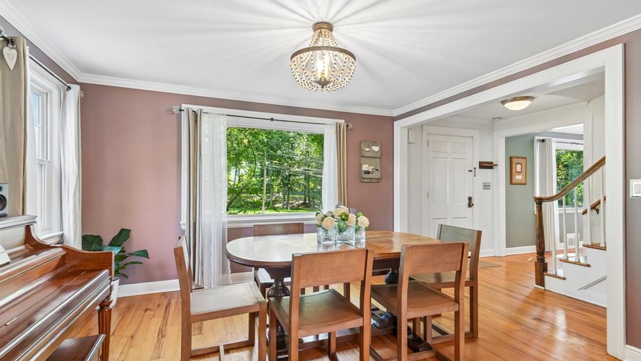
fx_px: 289
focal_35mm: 17
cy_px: 186
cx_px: 325
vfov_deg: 63.9
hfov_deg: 95.9
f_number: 8
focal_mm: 16
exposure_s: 1/6
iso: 400
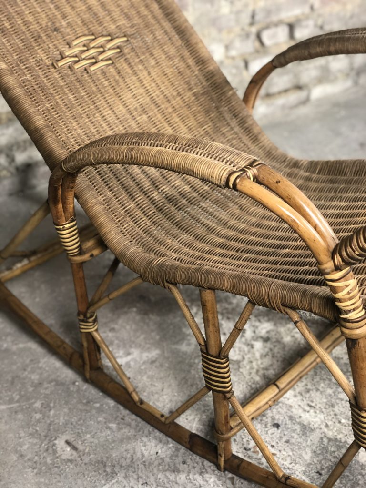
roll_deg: +2.2
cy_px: 244
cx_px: 183
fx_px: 733
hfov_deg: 28.0
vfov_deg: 36.8
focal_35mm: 52
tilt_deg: -32.6
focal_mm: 6
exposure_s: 1/25
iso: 160
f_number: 2.4
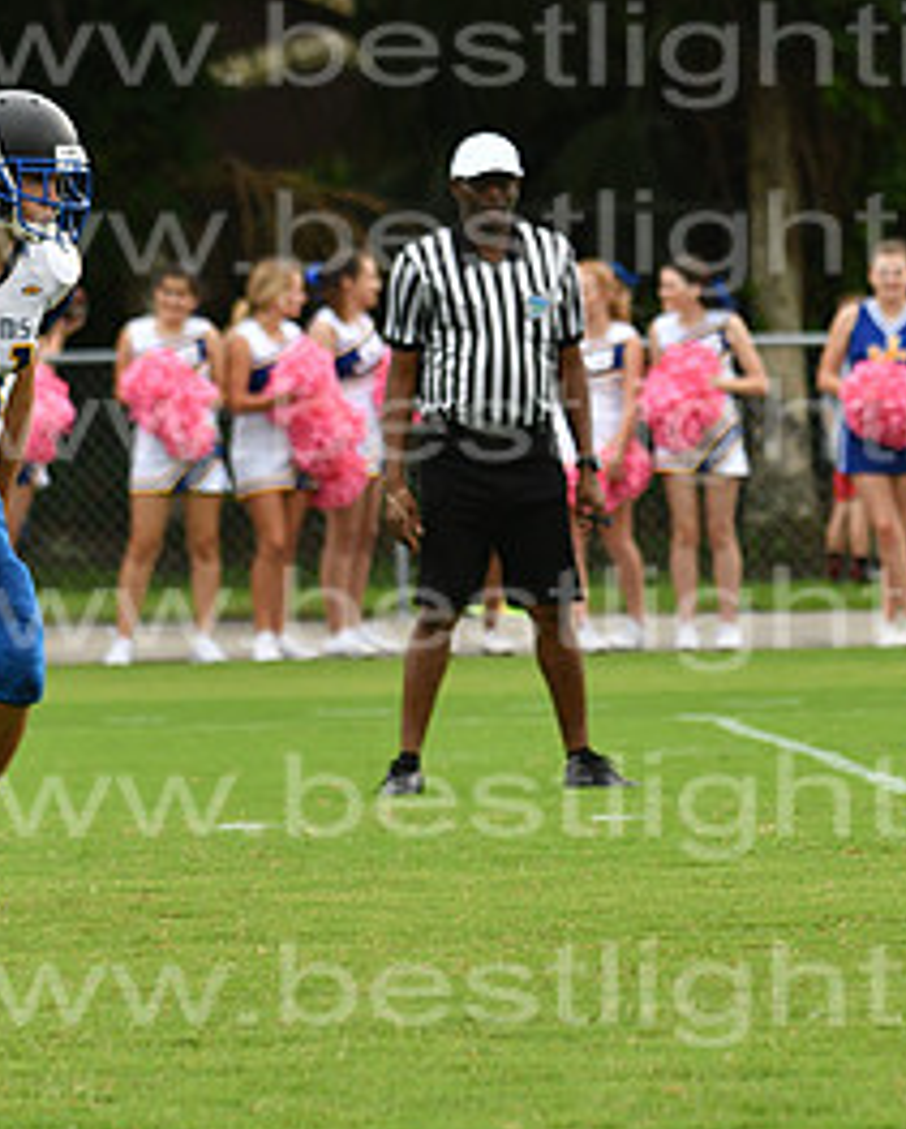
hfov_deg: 3.6
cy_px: 337
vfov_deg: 4.5
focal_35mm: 434
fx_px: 14521
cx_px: 842
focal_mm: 140
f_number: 3.5
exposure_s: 1/2000
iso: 800
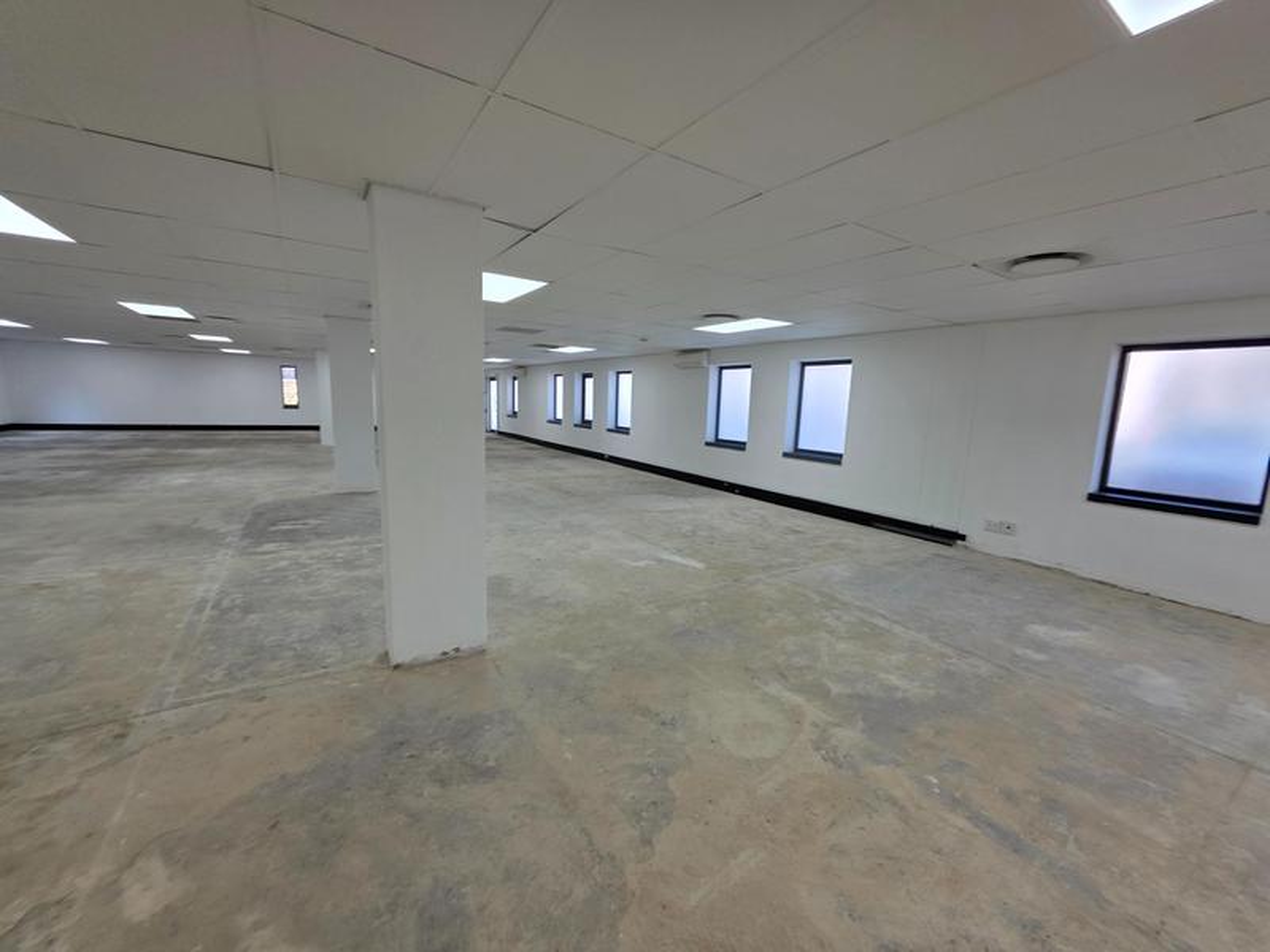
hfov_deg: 106.2
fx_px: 477
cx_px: 635
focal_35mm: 13
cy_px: 476
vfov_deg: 89.9
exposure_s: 1/100
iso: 40
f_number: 1.9
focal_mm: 2.2
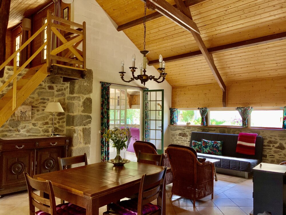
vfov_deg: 48.2
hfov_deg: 61.7
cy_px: 108
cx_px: 143
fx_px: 240
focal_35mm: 29
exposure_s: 1/90
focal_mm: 3
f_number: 1.8
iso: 64
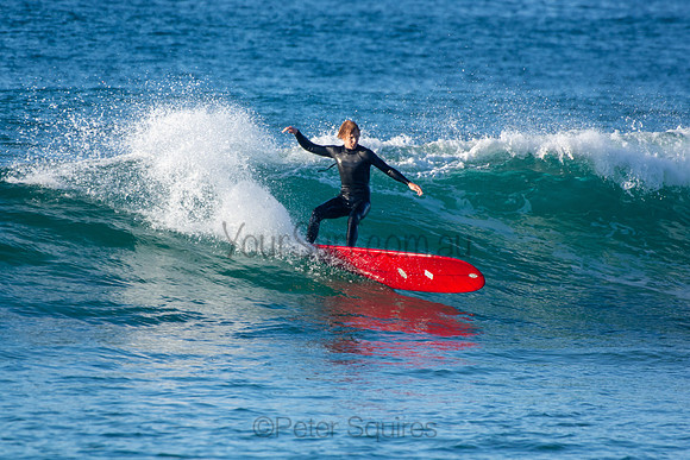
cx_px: 311
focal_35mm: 823
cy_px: 232
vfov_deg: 1.7
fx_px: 15780
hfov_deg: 2.5
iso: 320
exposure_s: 1/1000
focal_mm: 500
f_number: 5.6
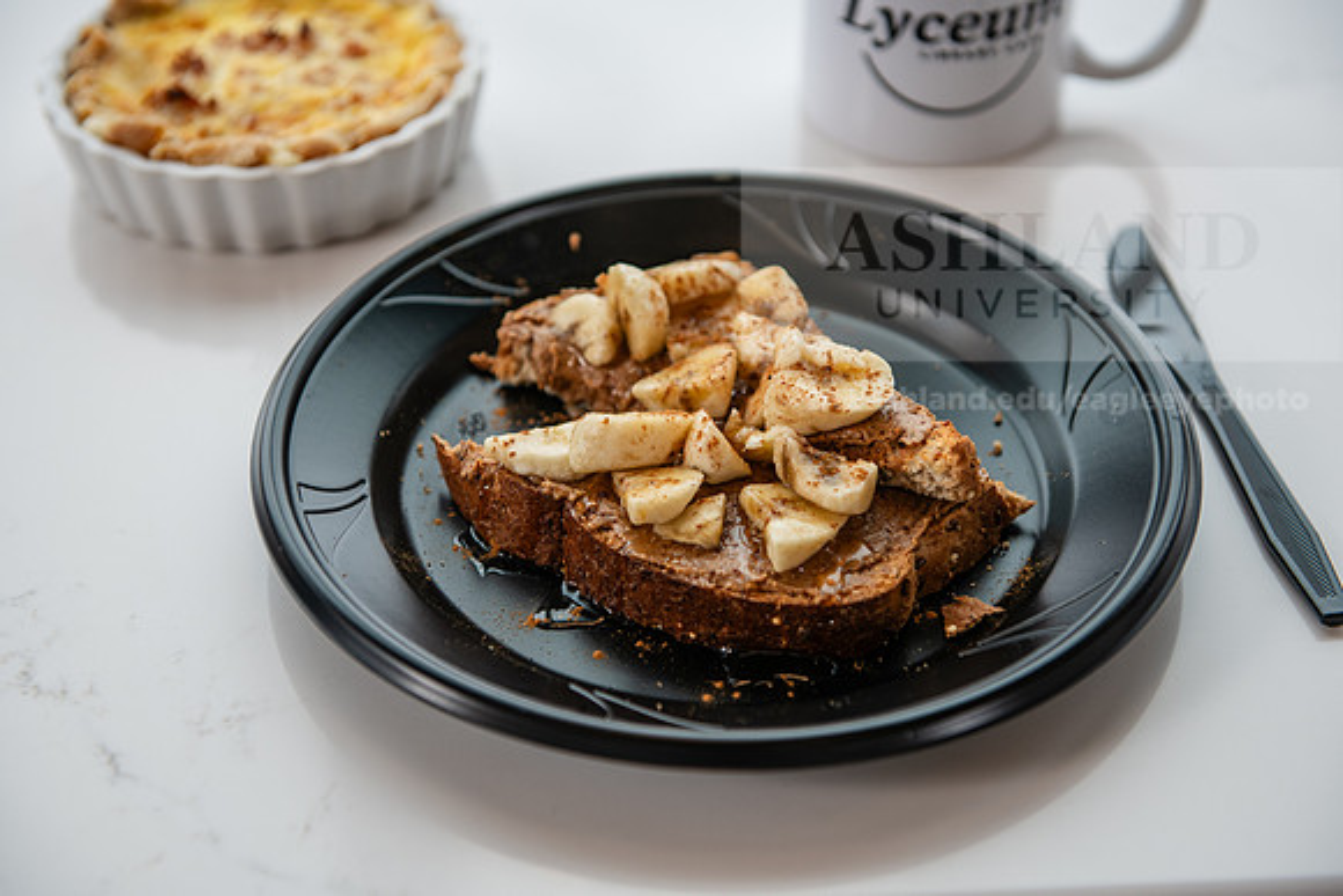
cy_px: 448
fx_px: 2313
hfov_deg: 32.4
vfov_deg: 21.9
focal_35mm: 62
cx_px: 672
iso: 250
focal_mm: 62
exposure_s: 1/200
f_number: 4
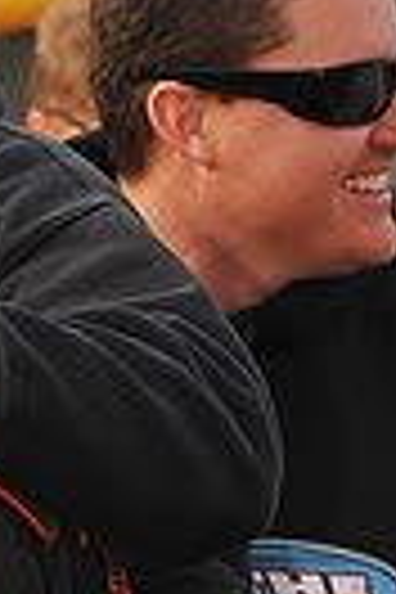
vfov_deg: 5.0
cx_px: -259
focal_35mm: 408
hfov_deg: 3.4
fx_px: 6731
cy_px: 603
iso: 400
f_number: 9
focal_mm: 120
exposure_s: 1/320
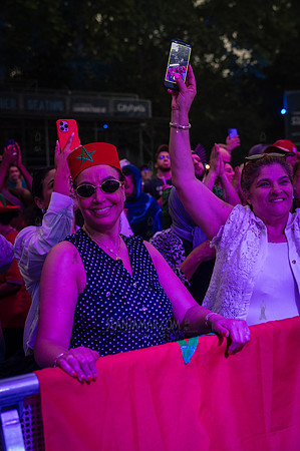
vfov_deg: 42.0
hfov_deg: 28.6
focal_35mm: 47
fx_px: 589
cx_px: 150
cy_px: 226
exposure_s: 1/320
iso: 3200
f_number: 3.5
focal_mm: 47
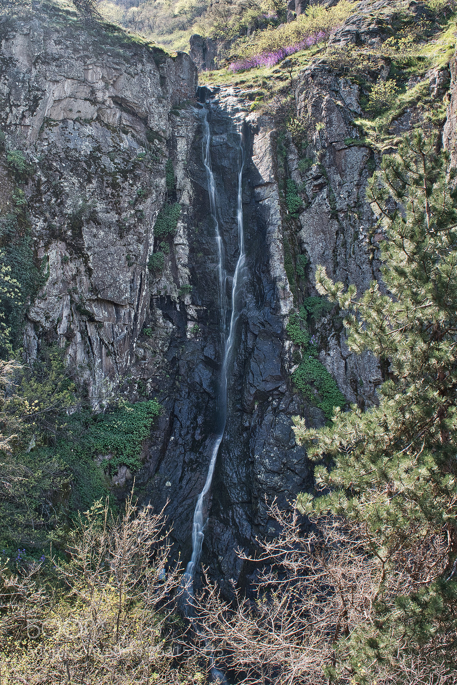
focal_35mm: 44
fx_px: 828
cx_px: 228
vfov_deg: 44.9
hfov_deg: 30.9
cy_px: 342
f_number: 14
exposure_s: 1/2.5
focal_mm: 29
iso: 100
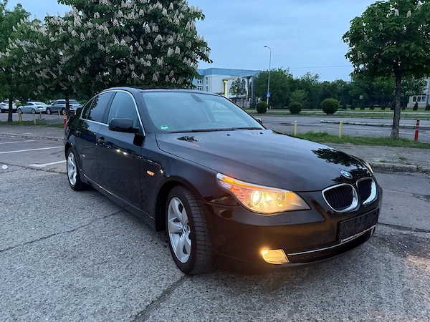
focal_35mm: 24
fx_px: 298
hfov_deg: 71.6
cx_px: 215
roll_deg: +0.2
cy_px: 161
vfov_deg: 56.8
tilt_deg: -9.8
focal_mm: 6.76
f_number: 1.78
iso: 800
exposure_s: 1/53
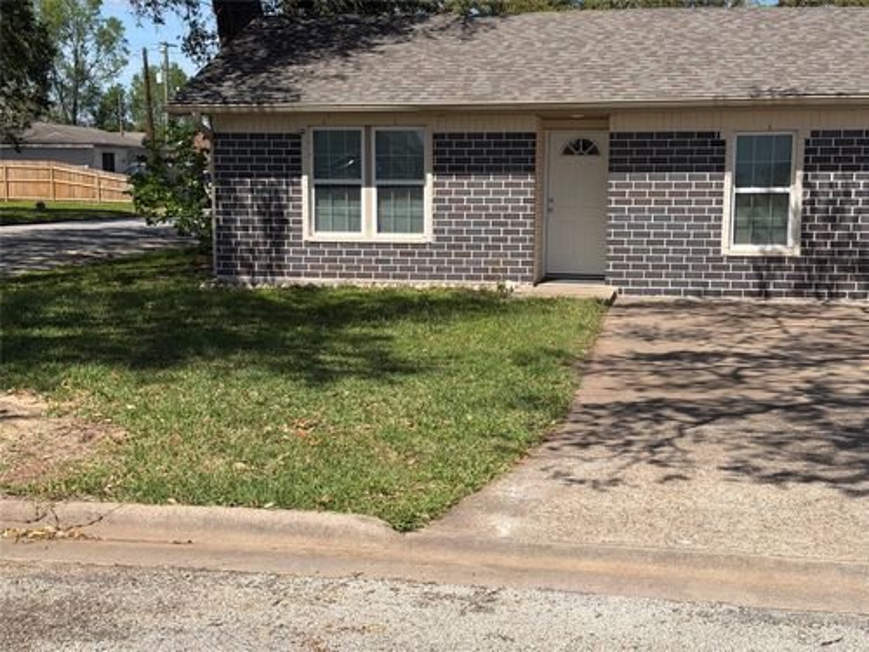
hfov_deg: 39.7
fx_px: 1205
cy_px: 326
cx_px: 434
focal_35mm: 48
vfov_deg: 30.3
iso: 64
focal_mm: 6.76
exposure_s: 1/4098
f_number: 1.78
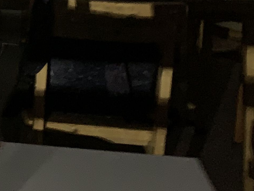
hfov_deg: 15.9
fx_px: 807
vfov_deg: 13.0
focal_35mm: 110
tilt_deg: -9.8
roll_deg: -0.6
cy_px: -56
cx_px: -160
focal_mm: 4.25
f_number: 1.8
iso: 640
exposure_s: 1/4
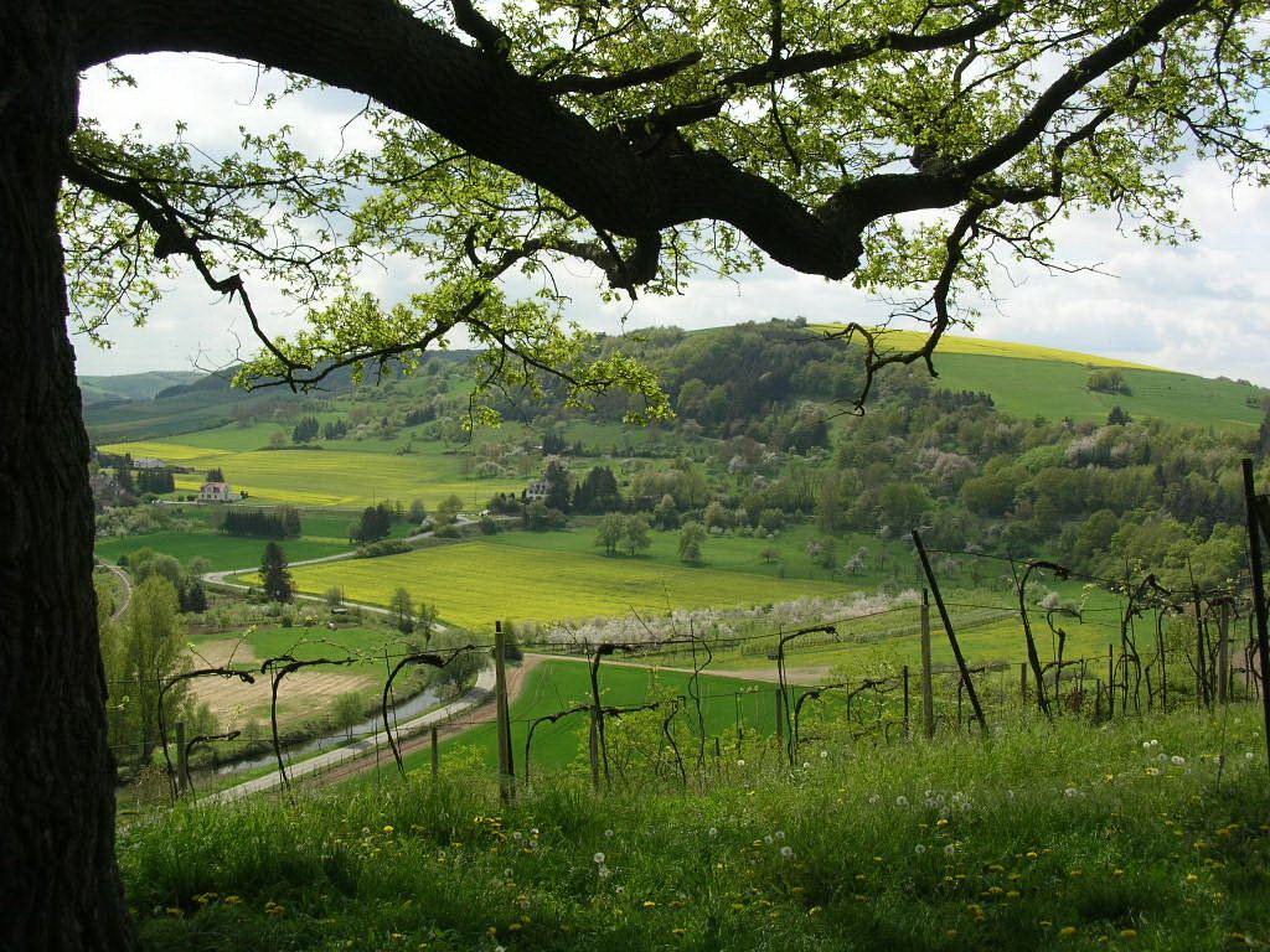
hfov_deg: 50.1
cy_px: 476
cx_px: 635
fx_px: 1357
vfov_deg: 38.7
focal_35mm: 37
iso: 50
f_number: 3.8
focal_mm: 6.2
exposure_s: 1/595
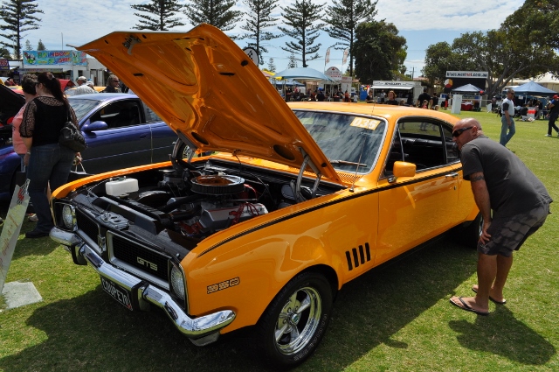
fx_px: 419
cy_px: 186
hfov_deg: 67.4
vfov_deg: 47.8
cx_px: 280
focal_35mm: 27
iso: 500
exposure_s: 1/640
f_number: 13
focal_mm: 18
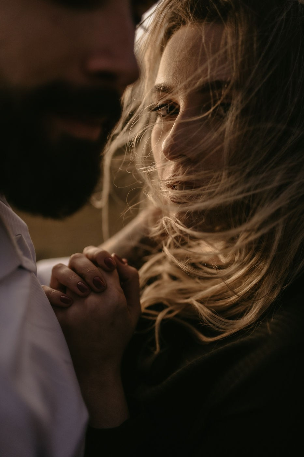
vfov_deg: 54.4
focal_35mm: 35
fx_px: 443
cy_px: 228
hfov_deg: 37.8
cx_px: 152
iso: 1250
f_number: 1.8
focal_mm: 35
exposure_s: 1/320
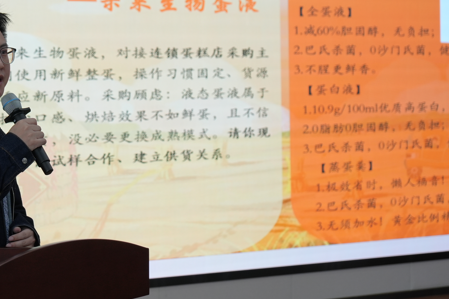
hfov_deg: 20.4
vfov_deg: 13.8
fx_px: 1235
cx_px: 110
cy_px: 120
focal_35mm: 99
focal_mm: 52
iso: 640
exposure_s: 1/160
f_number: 5
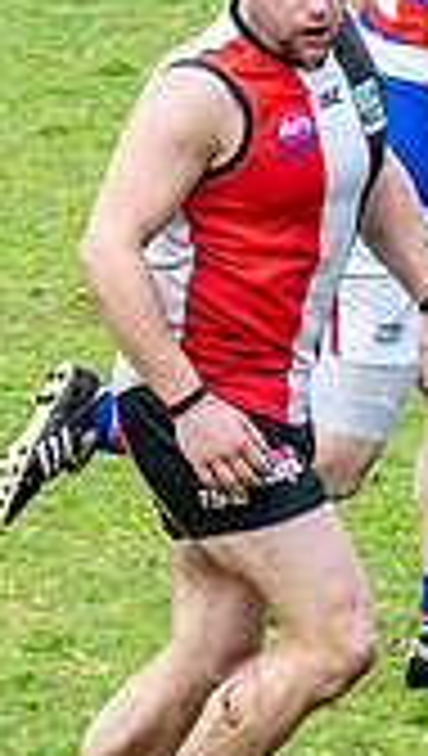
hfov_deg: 1.4
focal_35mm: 847
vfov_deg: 2.5
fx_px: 17021
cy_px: 501
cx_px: 848
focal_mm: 150
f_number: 7.1
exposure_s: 1/2000
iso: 1250
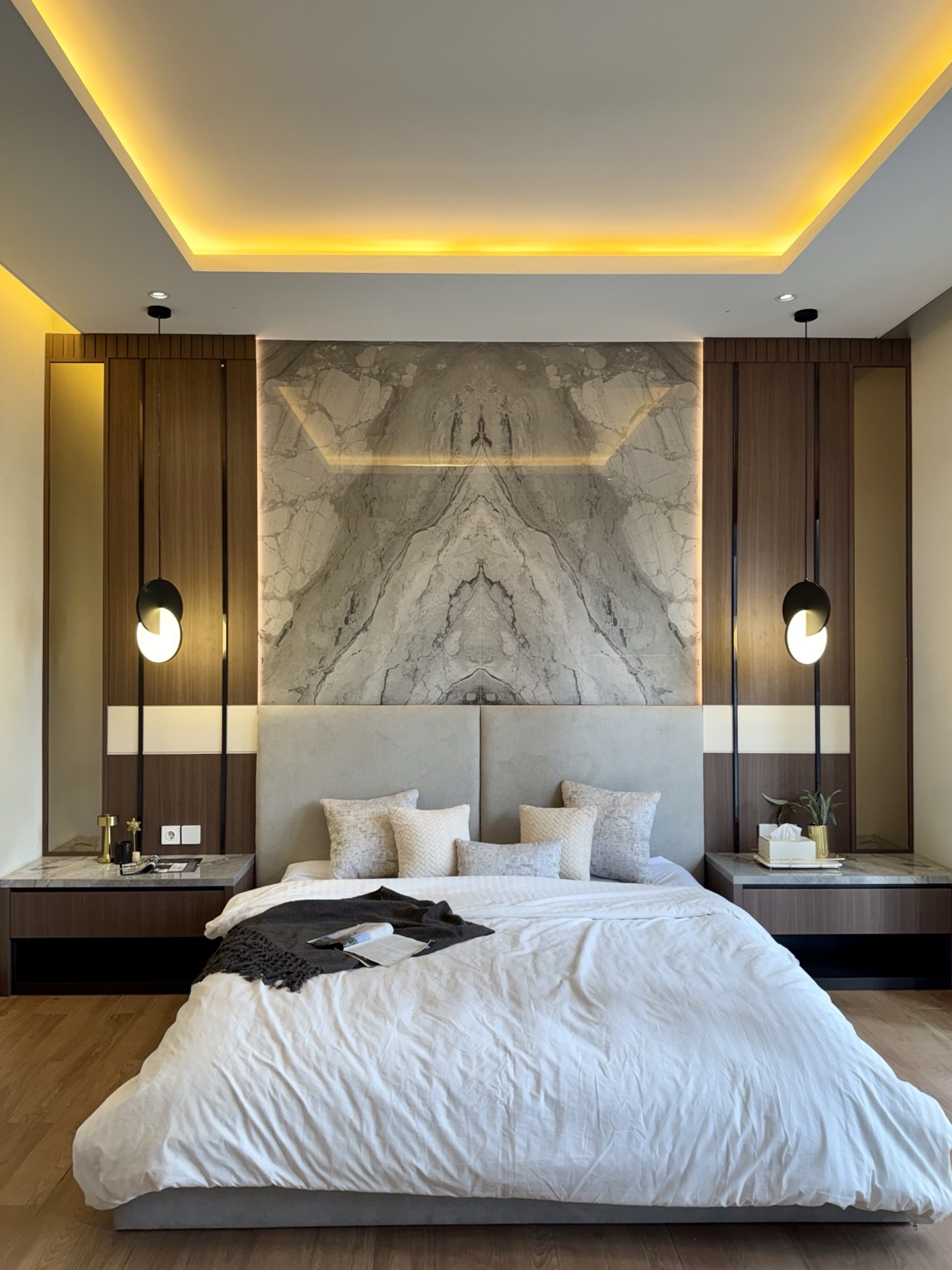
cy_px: 650
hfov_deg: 54.9
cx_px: 483
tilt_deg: +1.2
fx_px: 917
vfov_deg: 69.4
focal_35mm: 25
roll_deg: -0.7
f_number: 1.78
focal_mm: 6.76
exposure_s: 1/100
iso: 64
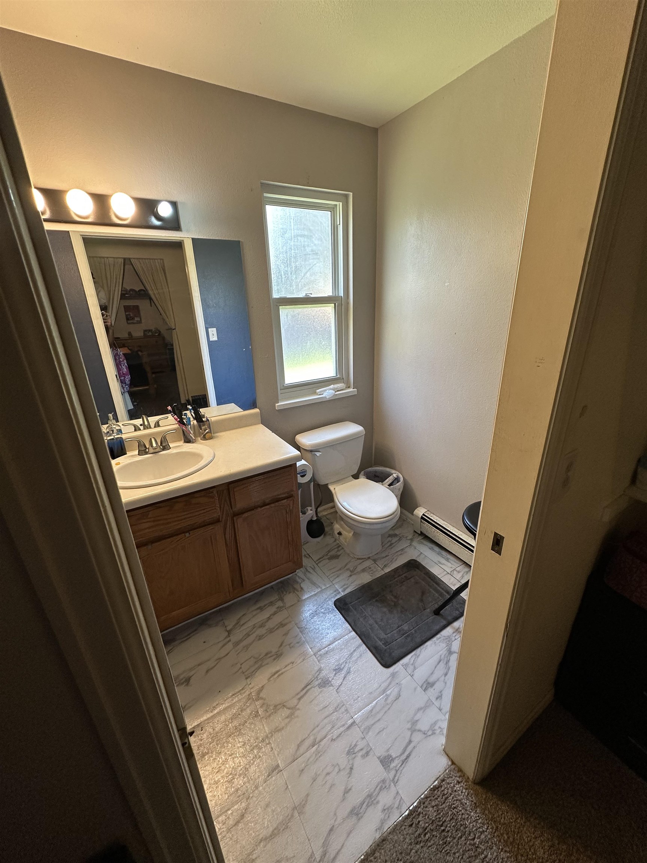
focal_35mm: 14
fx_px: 349
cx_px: 324
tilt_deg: -20.9
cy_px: 432
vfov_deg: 102.1
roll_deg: +1.9
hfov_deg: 85.7
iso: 160
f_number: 2.2
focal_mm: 2.22
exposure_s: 1/60
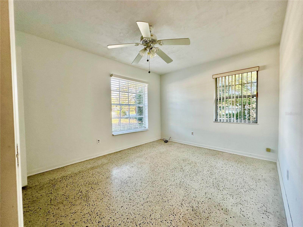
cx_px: 152
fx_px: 123
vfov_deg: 85.7
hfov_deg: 102.1
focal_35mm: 14
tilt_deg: -0.7
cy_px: 114
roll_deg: +1.4
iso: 100
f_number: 2.2
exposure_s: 1/120
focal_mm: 2.22
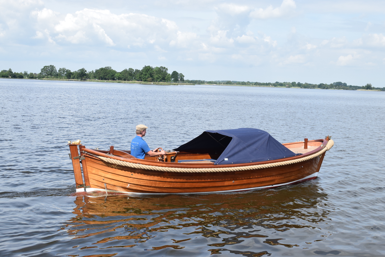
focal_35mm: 52
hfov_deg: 37.8
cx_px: 192
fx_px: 562
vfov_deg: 25.8
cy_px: 128
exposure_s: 1/320
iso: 640
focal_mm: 35
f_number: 18
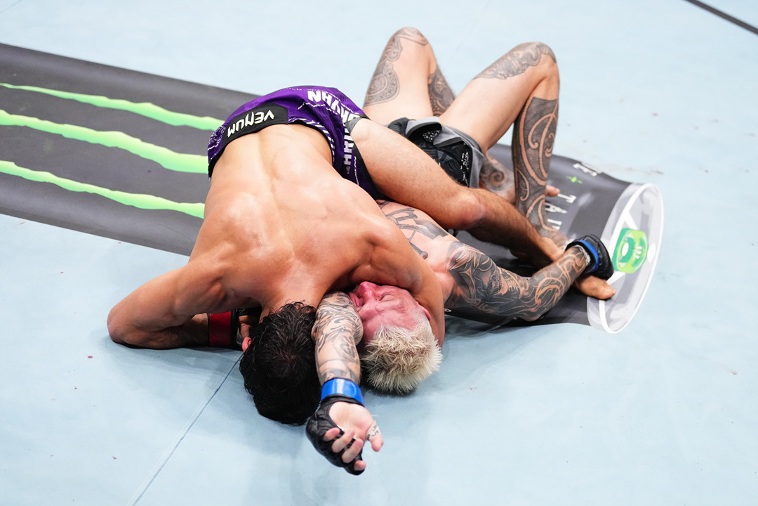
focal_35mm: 70
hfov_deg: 28.8
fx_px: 1474
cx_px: 379
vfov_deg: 19.5
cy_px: 253
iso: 3200
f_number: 2.8
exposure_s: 1/1250
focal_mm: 70
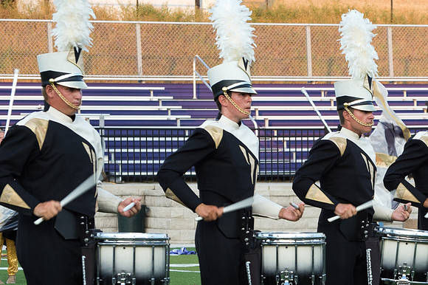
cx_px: 497
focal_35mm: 292
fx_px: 3471
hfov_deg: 7.0
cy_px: 251
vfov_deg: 4.7
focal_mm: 112
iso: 640
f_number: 8
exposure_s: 1/250
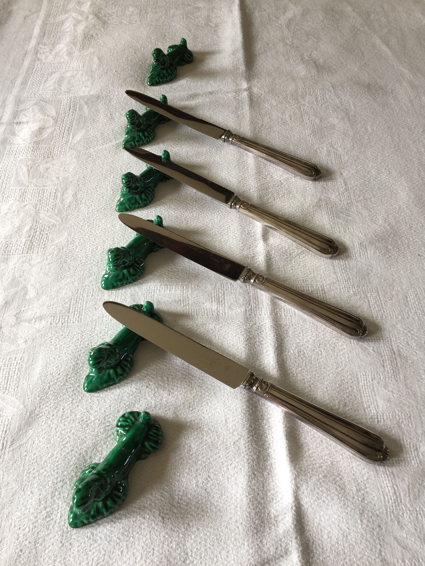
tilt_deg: -55.1
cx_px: 212
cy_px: 283
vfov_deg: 61.7
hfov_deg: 48.2
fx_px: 475
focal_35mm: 29
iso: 32
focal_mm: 4.15
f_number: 2.2
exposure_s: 1/50
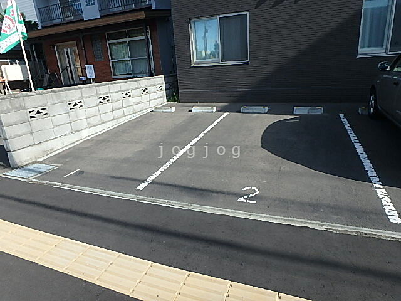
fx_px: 243
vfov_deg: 63.4
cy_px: 150
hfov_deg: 79.0
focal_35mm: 21
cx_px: 200
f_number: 3.5
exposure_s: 1/640
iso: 125
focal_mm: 3.7
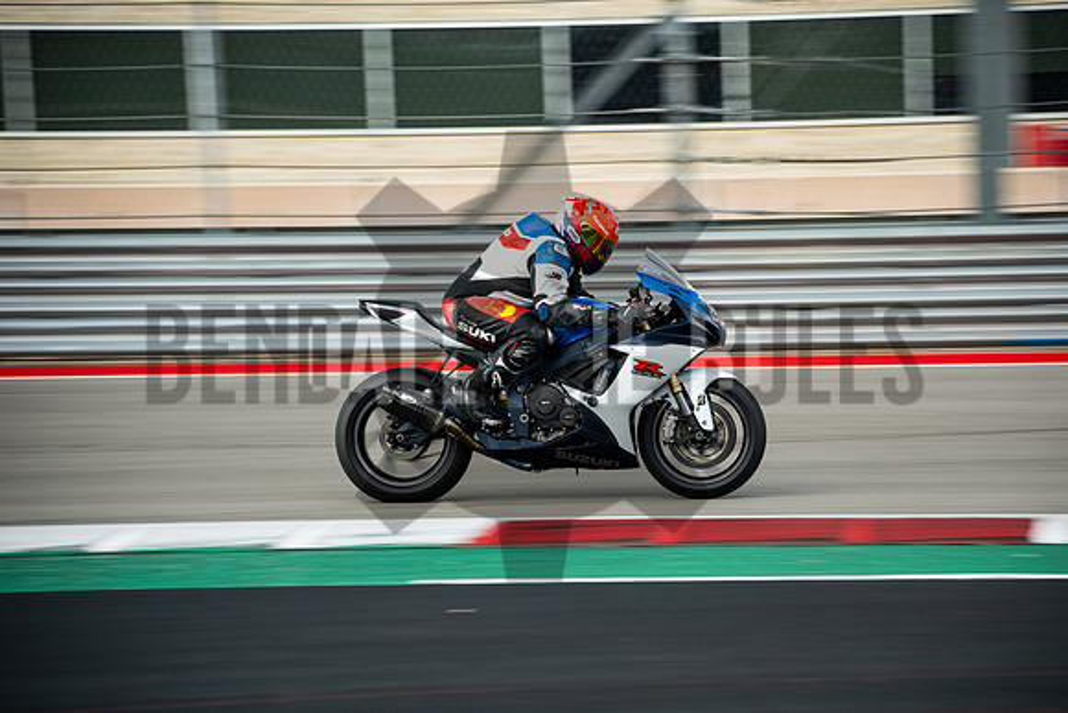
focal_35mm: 150
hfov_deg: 13.7
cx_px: 534
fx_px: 4451
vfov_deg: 9.2
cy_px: 356
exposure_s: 1/250
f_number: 4.5
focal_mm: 100
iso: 200
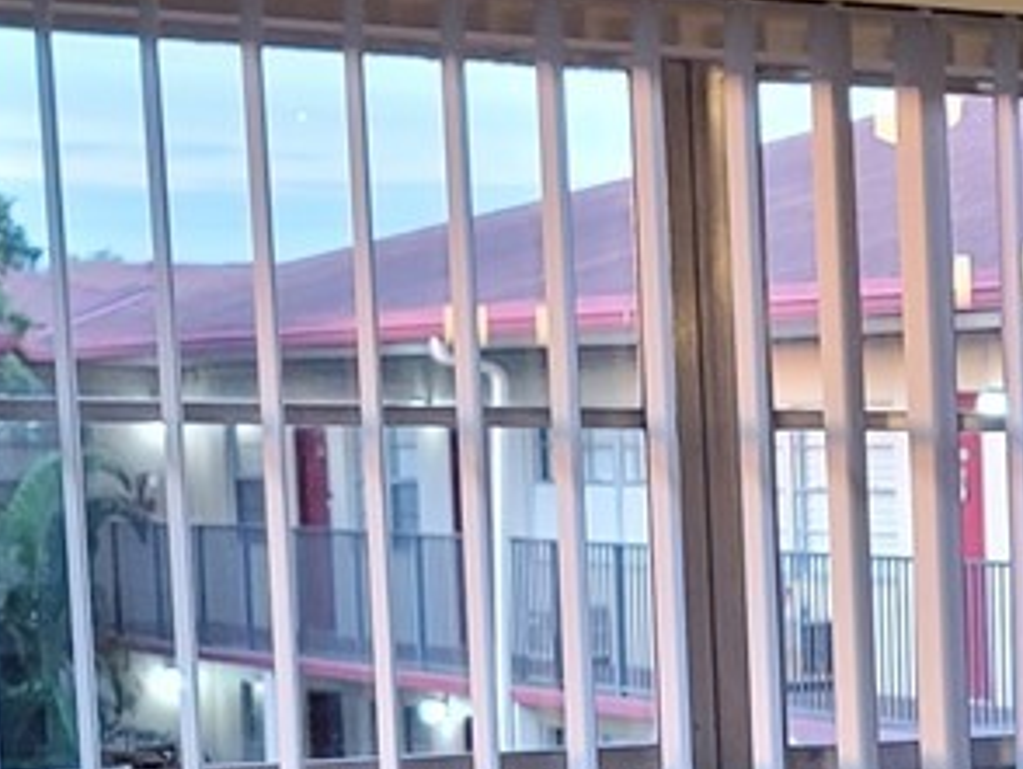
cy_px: 846
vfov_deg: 10.8
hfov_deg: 13.0
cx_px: 1893
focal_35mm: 136
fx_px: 4022
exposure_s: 1/60
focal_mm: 7
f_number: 1.8
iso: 200
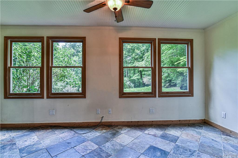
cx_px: 119
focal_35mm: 16
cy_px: 79
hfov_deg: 96.7
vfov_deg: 73.8
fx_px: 106
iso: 1600
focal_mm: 16
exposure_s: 1/160
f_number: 6.3
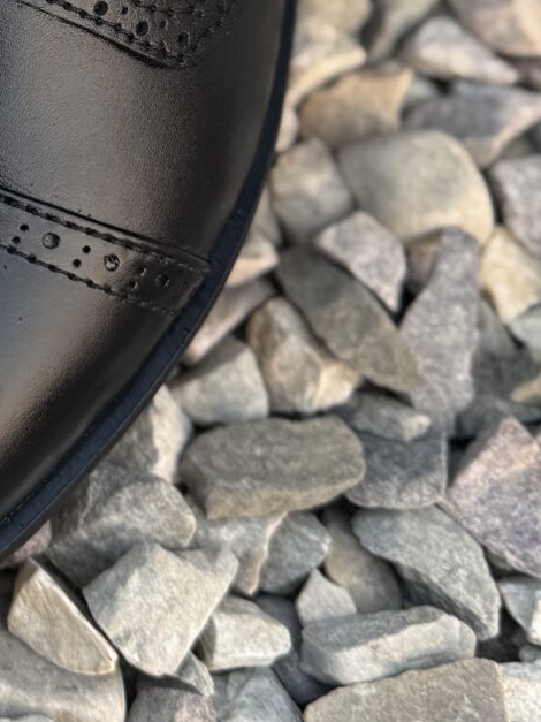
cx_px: -346
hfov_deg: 13.9
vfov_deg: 19.0
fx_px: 2043
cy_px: -134
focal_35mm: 98
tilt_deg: -65.1
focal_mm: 6.76
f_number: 1.78
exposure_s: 1/121
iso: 64
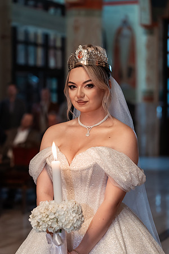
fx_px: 634
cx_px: 84
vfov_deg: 22.6
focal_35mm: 90
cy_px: 127
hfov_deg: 15.2
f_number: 3.5
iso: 3200
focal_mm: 90
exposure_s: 1/250
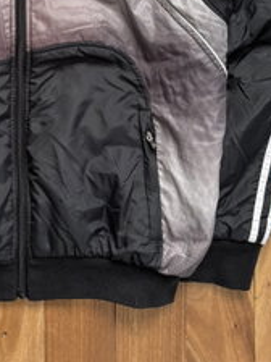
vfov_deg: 30.0
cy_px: 44
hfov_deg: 23.0
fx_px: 647
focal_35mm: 62
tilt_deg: -88.7
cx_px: 19
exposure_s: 1/121
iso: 64
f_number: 1.6
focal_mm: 5.96
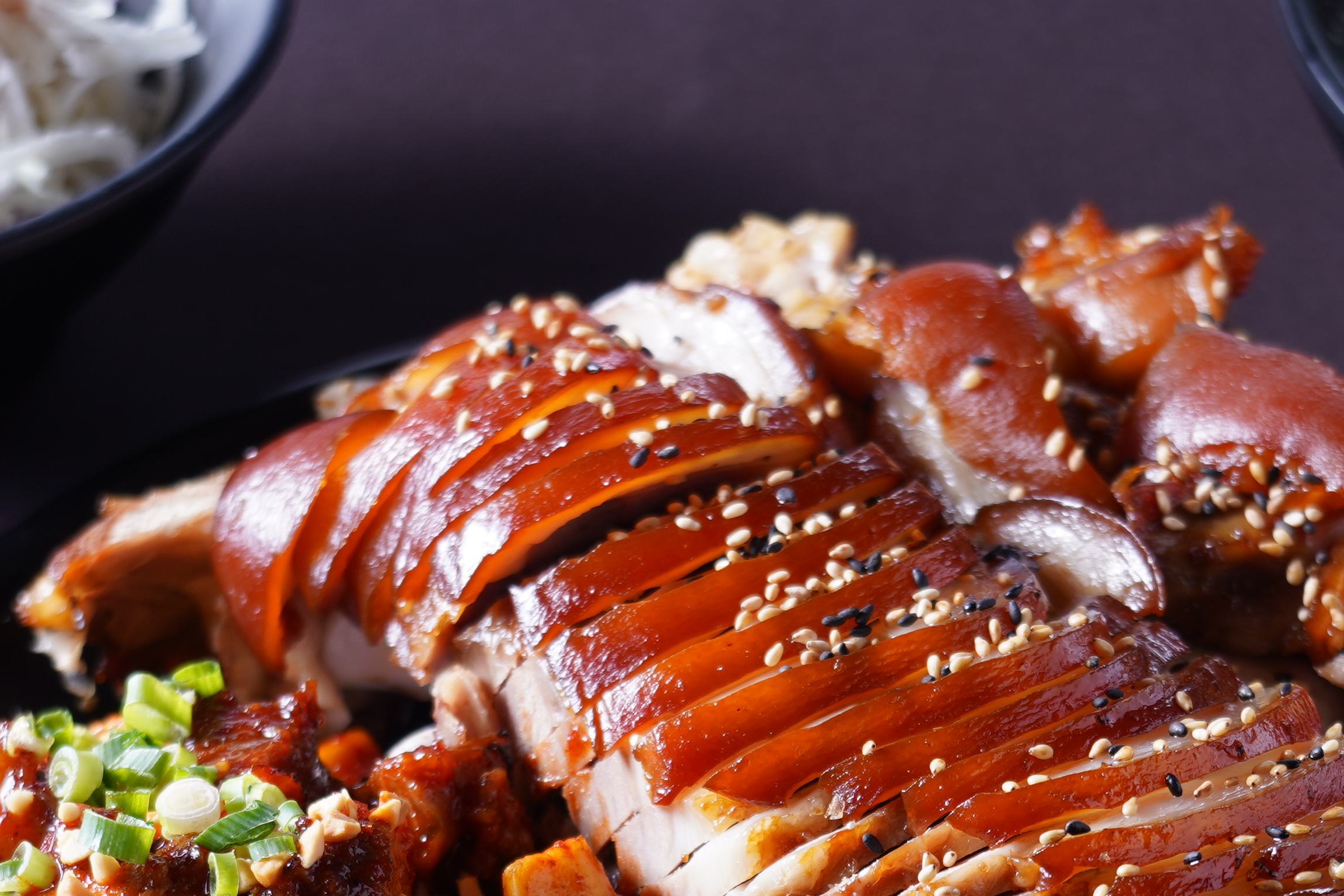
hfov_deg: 16.4
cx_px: 813
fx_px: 4666
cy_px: 1077
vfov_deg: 10.8
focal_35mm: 125
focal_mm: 48
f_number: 5.6
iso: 100
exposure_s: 1/125
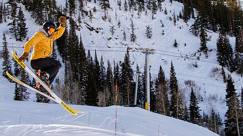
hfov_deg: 27.5
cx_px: 147
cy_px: 32
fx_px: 496
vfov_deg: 15.6
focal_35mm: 77
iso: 400
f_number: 8
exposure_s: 1/800
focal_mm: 28
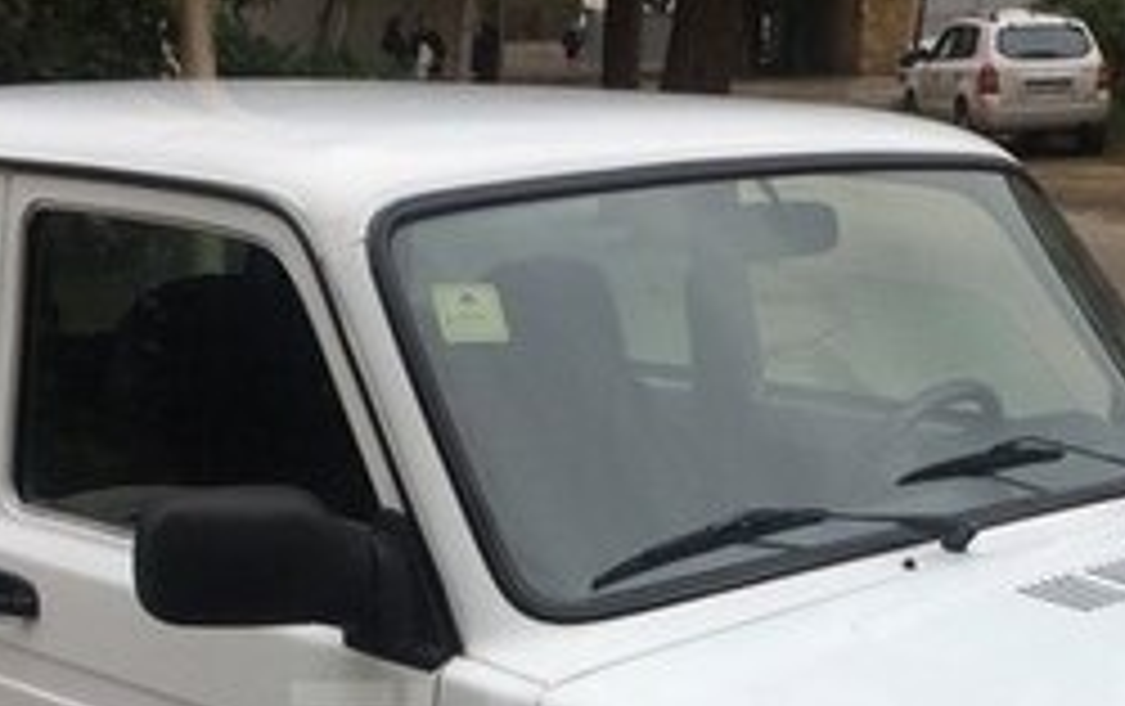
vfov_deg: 15.8
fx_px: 2487
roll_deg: +0.2
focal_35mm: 81
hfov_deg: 25.4
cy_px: 749
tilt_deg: -18.0
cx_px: 752
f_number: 2.2
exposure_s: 1/494
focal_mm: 4.15
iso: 32
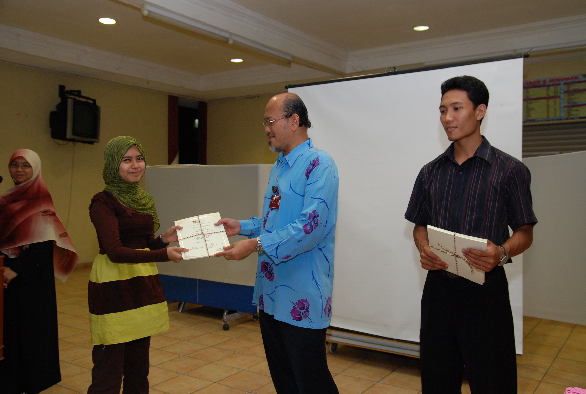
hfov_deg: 57.1
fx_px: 538
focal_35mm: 33
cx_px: 293
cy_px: 197
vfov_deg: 40.1
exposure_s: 1/60
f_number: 4
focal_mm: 22
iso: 500
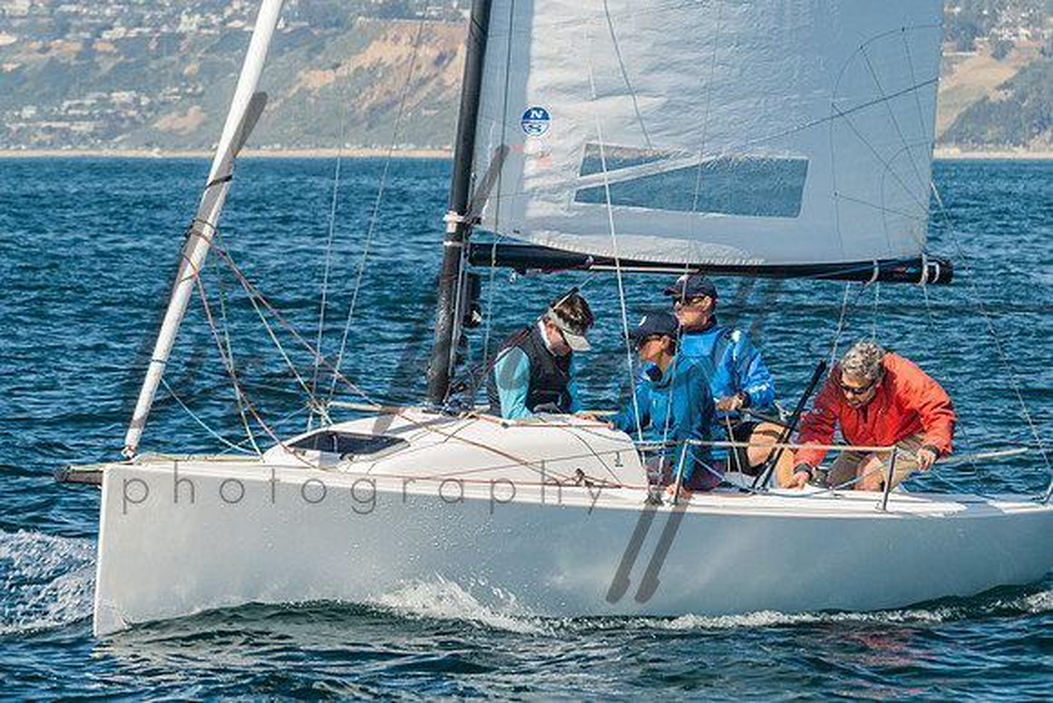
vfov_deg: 3.3
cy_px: 244
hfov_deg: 4.9
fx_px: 12212
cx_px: 779
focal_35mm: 417
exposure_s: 1/200
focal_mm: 200
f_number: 10
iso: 400
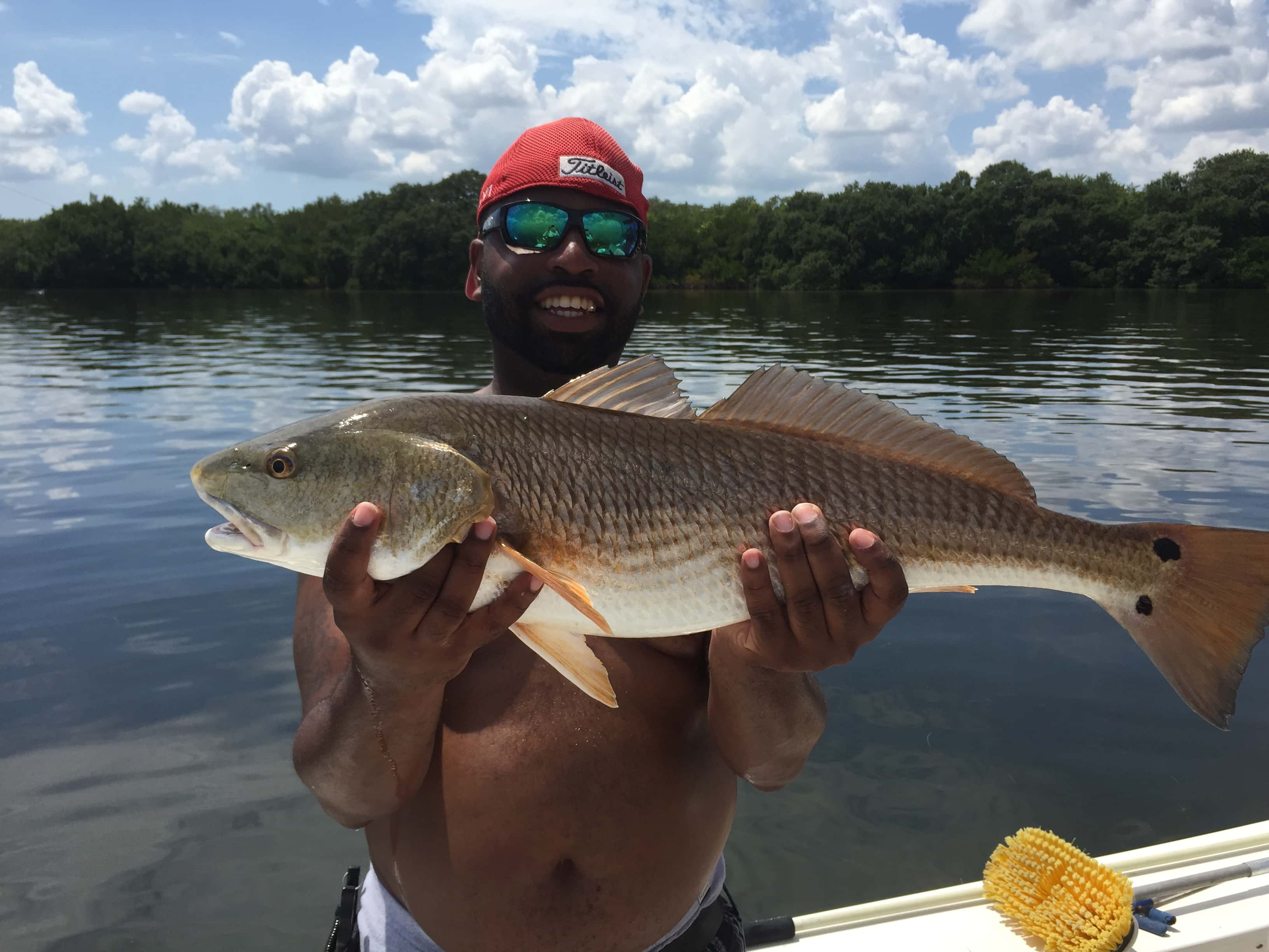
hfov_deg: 61.7
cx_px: 634
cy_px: 476
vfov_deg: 48.2
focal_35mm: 29
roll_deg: -2.3
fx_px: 1063
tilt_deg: -9.6
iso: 32
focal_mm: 4.15
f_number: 2.2
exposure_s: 1/2825
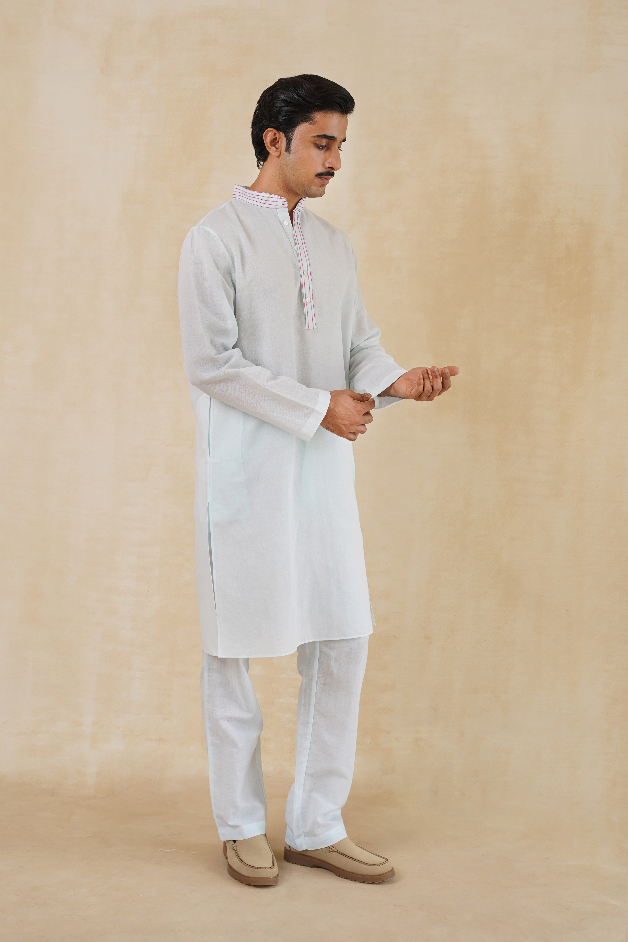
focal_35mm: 49
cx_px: 314
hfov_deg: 27.7
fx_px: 1274
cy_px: 471
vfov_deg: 40.6
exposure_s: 1/125
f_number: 5.6
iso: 200
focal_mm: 48.7
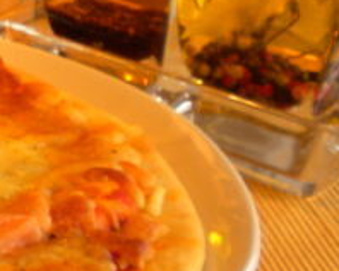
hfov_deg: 12.4
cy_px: 113
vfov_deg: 11.0
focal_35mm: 140
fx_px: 1403
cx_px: -303
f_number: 3.5
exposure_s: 1/57.4
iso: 87
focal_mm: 6.6
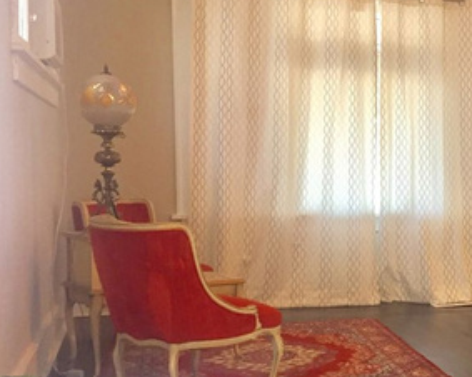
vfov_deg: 23.8
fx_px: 893
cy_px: 229
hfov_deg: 27.2
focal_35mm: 64
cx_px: 514
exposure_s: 1/30
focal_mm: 4.15
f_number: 2.2
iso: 80
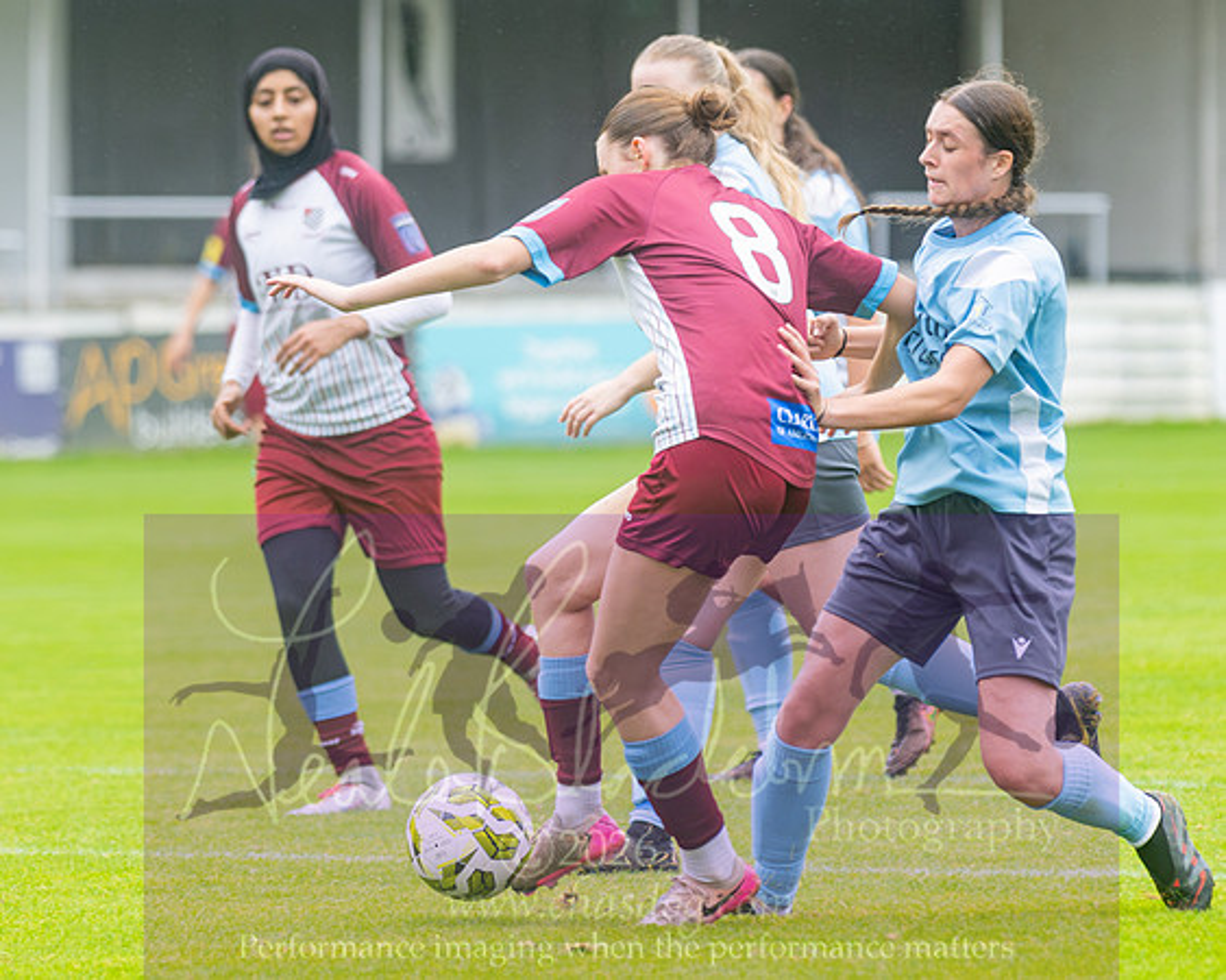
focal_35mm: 404
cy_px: 592
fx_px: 14661
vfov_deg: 3.8
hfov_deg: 4.8
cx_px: 248
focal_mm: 180
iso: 640
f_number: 2.8
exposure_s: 1/1600
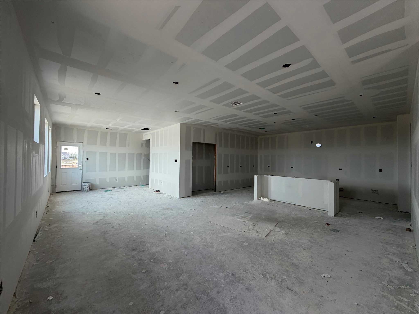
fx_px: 169
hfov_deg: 102.1
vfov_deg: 85.7
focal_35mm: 14
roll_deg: -0.4
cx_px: 210
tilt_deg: +0.1
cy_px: 157
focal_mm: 2.22
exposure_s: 1/121
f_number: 2.2
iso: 125
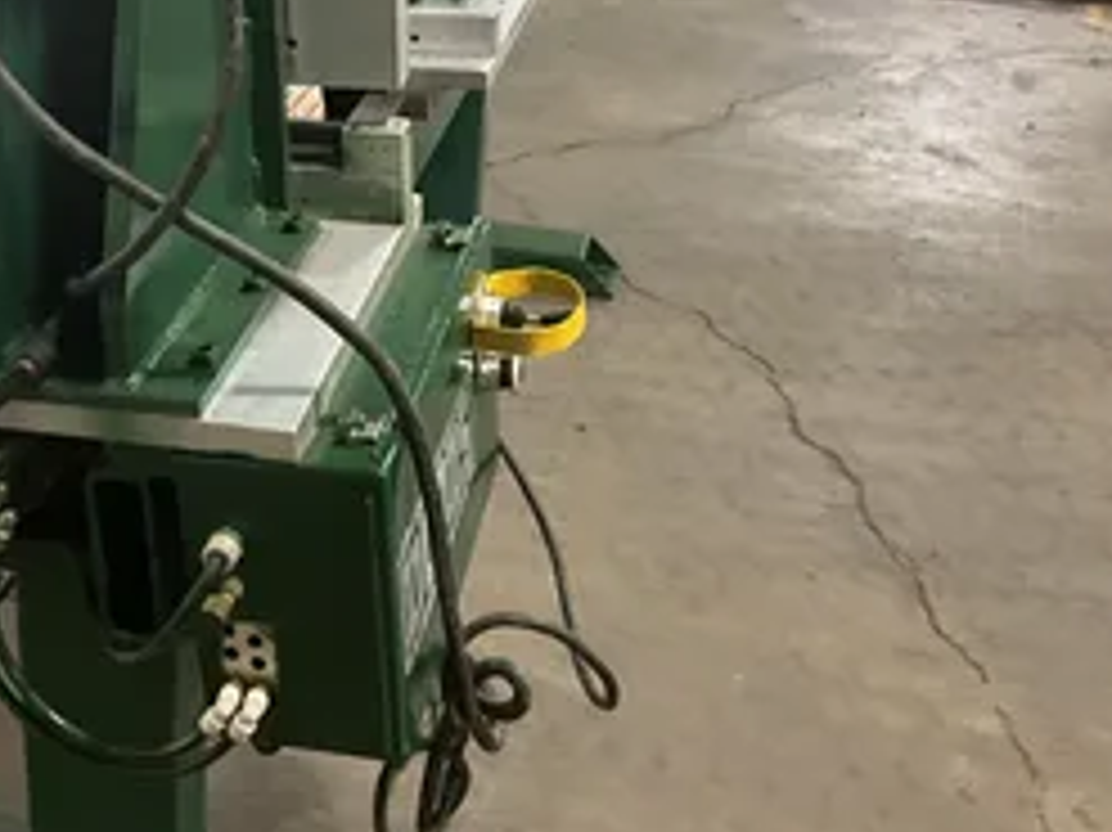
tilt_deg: -23.8
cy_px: 189
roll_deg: -1.9
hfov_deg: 39.7
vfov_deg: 30.2
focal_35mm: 47
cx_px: 333
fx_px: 1509
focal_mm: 3
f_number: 1.8
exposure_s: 1/34
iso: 320
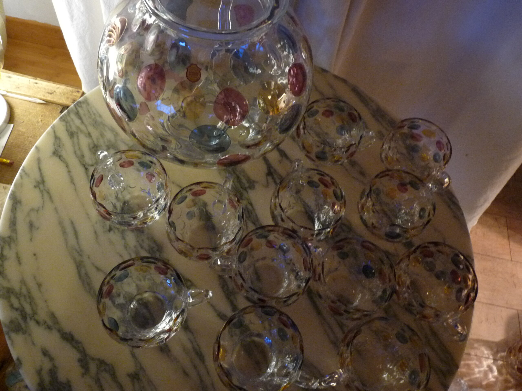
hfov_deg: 65.3
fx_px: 407
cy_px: 196
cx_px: 261
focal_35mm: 27
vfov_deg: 51.4
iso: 400
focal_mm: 4.8
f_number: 2.8
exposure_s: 1/8
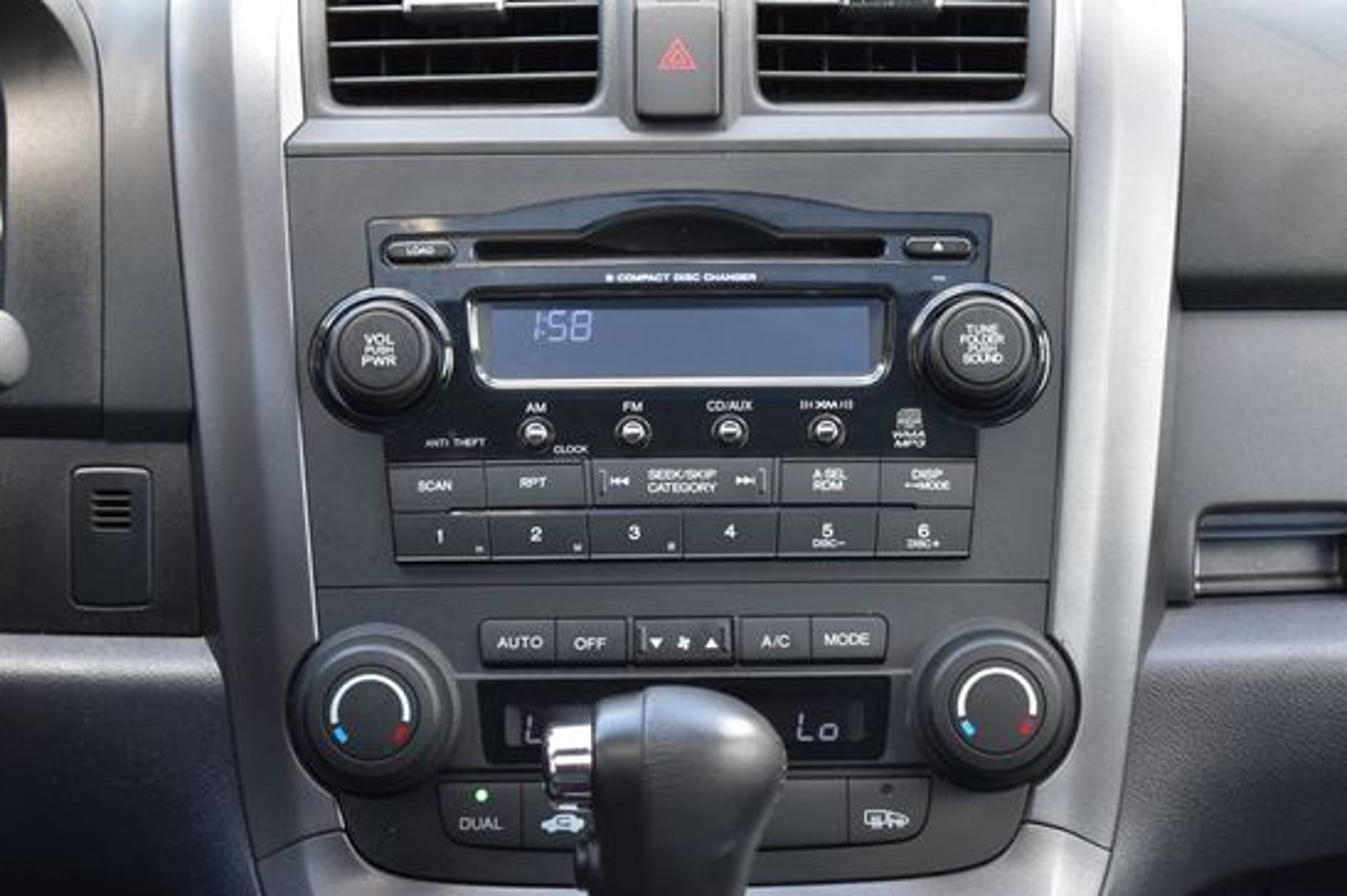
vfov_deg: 14.1
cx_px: 714
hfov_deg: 21.1
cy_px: 500
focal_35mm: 97
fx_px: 3612
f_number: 7.1
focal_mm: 55
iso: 400
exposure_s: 1/30
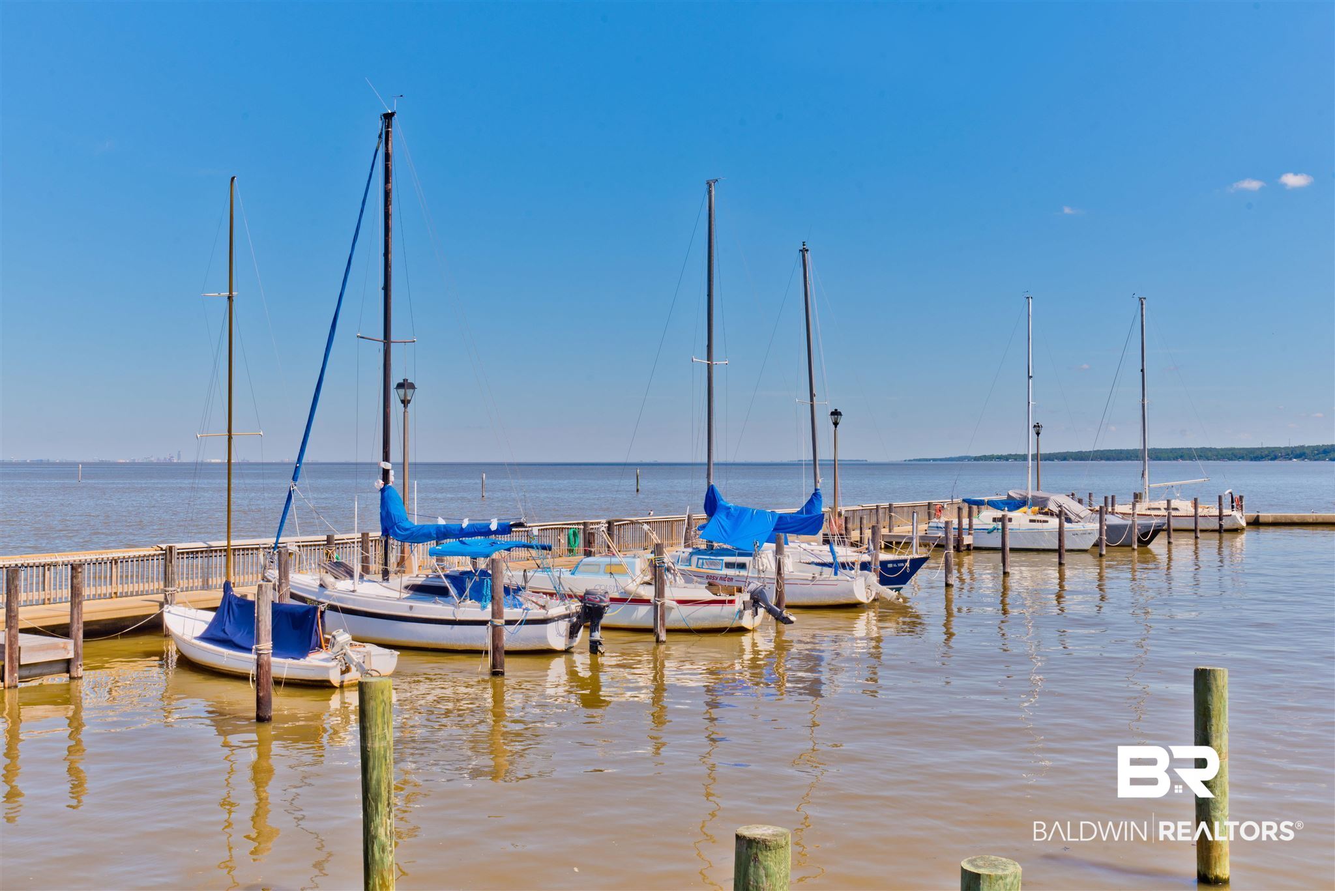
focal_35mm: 35
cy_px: 446
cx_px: 668
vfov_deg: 37.9
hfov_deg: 54.4
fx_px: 1298
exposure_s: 1/100
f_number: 14
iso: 100
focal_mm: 35
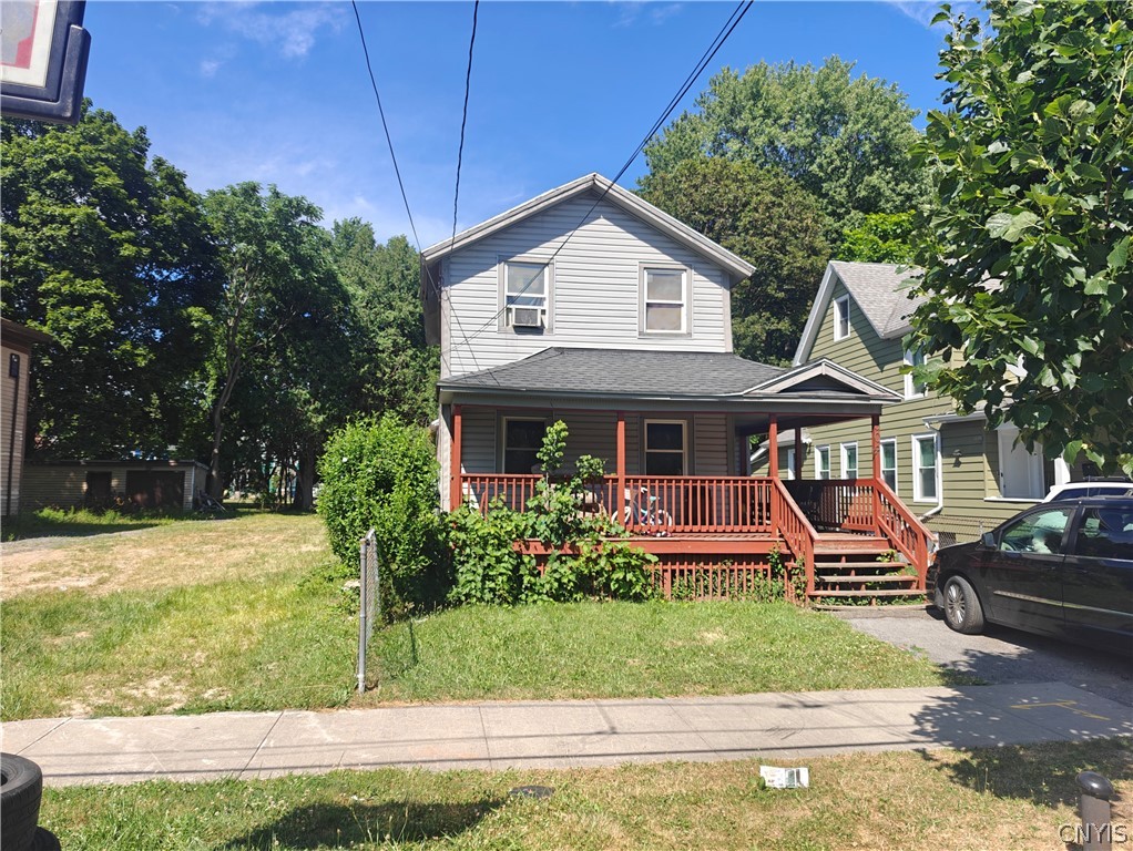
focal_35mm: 24
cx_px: 566
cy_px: 426
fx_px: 786
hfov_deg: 71.6
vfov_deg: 56.9
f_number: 1.7
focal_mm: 6.06
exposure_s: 1/546
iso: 64
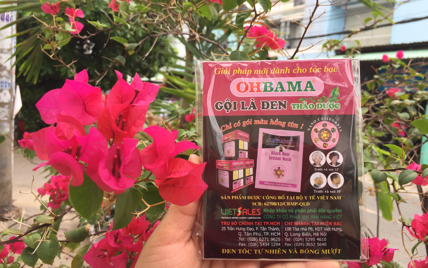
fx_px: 362
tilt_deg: +1.0
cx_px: 214
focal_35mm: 31
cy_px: 116
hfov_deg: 61.2
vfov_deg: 40.5
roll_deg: -7.2
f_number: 2.2
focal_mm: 4.15
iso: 32
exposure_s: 1/316
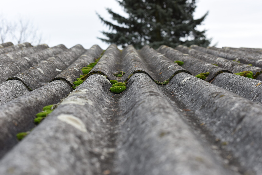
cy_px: 88
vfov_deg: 27.0
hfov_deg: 39.6
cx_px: 131
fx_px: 364
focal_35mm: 50
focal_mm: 50
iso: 400
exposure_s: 1/200
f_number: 5.6
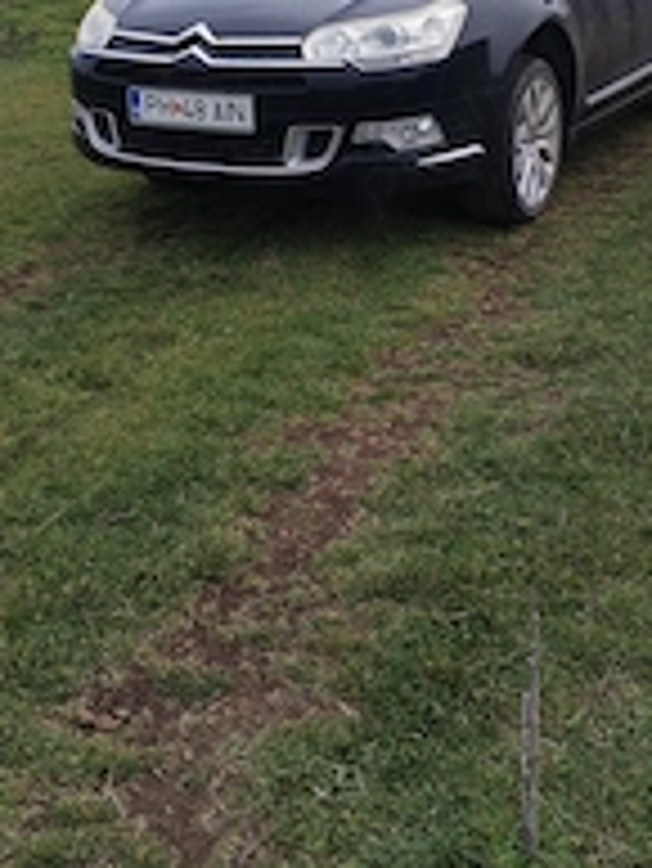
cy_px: 171
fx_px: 1505
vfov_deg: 31.3
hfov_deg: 24.4
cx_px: 342
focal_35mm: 60
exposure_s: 1/256
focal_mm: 4.75
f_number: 1.8
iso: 100
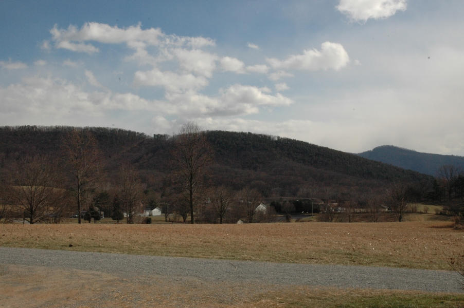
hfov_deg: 46.4
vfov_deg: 31.8
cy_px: 154
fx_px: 541
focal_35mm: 42
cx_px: 232
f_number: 20
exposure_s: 1/500
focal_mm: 28
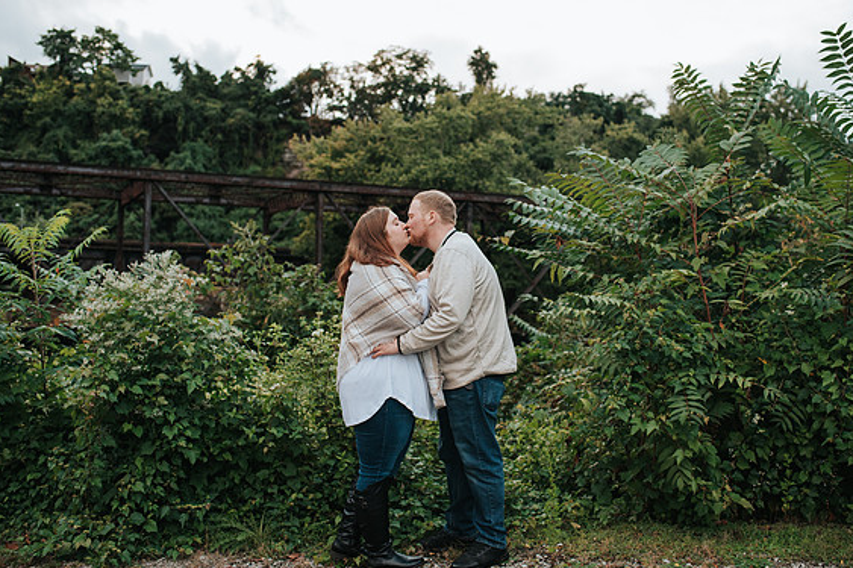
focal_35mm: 39
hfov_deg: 49.5
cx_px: 448
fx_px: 924
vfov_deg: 34.2
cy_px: 263
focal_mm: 35
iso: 1000
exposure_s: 1/500
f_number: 3.2
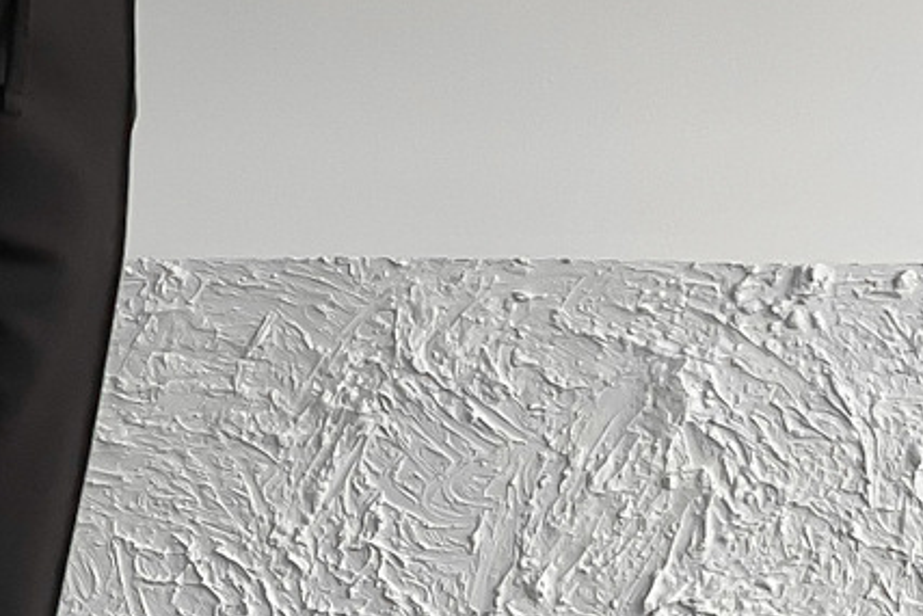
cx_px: -363
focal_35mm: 113
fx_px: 2898
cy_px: 428
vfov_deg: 12.1
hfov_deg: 16.8
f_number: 1.8
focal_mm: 3
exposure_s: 1/120
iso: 50
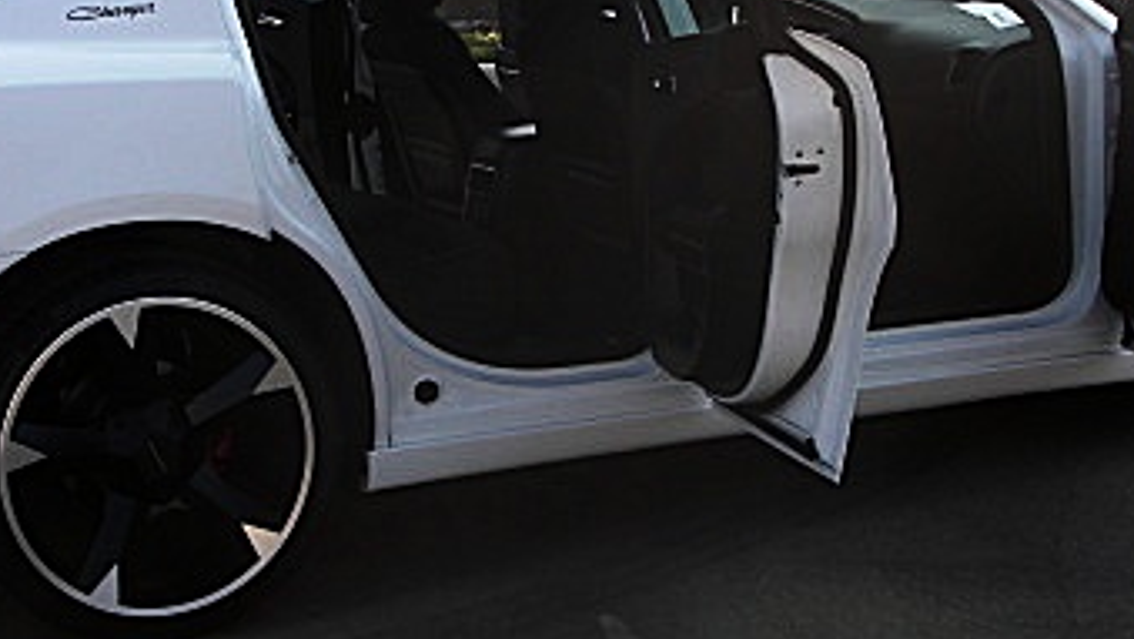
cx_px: 542
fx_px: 2226
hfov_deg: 28.6
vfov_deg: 16.3
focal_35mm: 74
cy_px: 274
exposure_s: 1/320
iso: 50
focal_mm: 6.3
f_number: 2.8
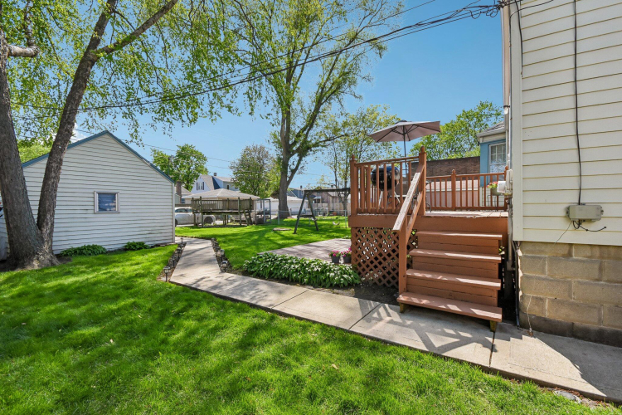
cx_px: 311
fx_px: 259
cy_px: 208
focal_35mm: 15
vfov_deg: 77.3
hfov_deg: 100.4
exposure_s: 1/800
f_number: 8
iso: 640
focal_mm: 10
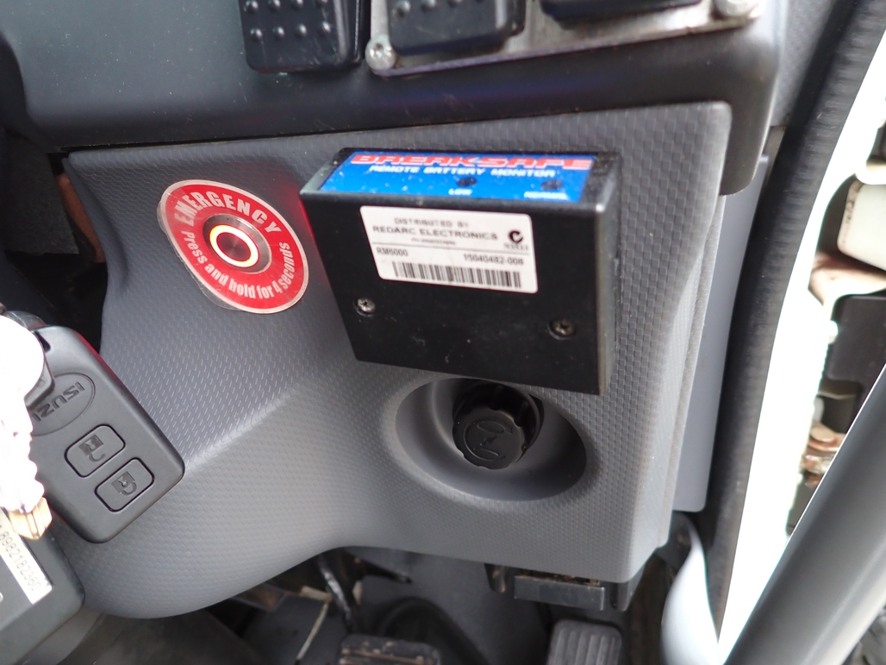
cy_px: 332
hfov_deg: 69.4
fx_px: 640
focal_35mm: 25
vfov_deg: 54.9
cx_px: 443
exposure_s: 1/50
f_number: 2
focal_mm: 4.5
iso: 200
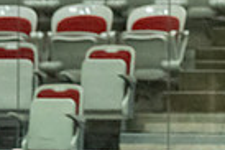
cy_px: 286
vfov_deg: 2.0
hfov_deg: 3.0
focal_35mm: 692
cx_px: -148
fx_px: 4320
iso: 3200
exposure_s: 1/640
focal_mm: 102
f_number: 2.8
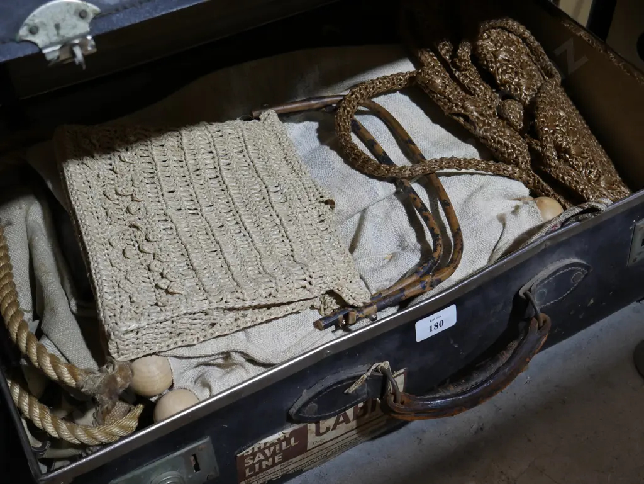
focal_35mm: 50
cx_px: 322
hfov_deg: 38.2
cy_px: 242
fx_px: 931
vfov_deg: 29.1
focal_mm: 25
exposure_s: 1/60
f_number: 5.3
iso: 640
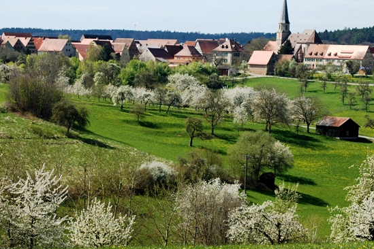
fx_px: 1543
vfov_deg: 9.2
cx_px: 206
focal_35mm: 149
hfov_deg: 13.8
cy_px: 118
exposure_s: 1/320
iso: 200
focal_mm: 85
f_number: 9
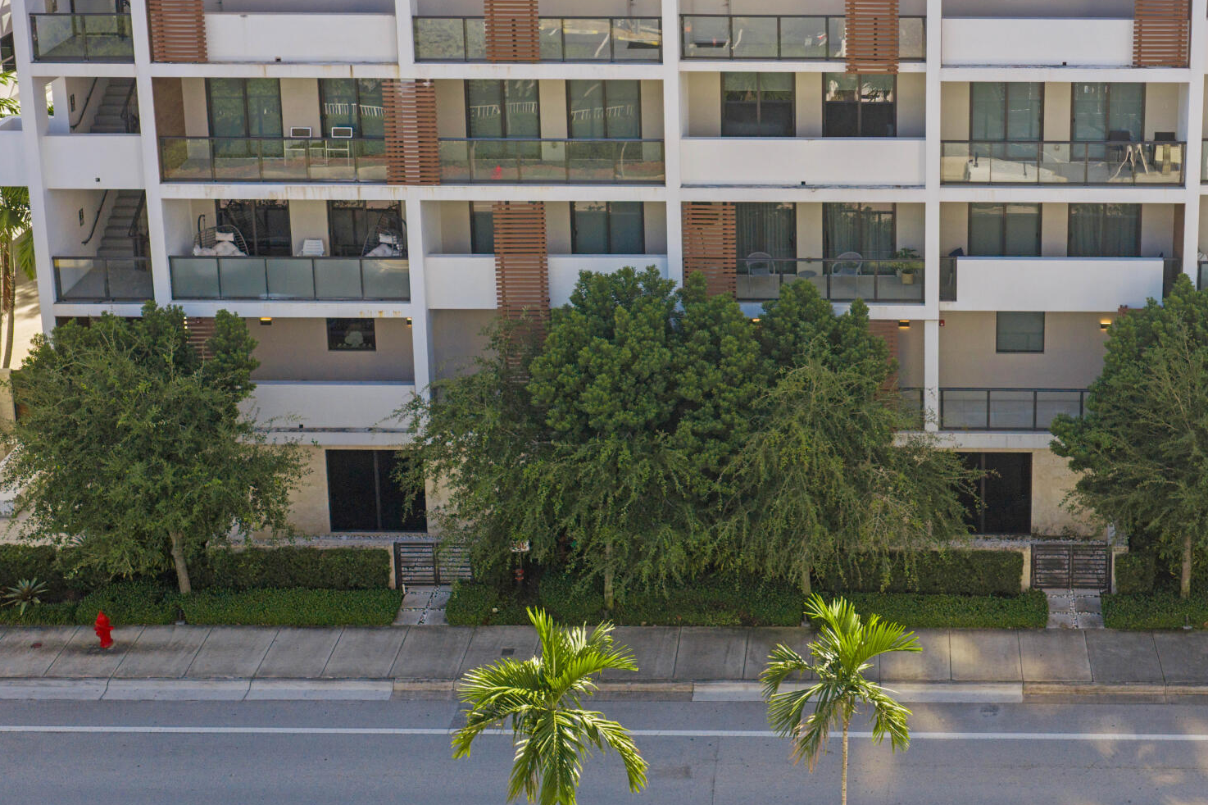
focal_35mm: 57
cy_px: -5
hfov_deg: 34.2
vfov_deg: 22.8
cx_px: 923
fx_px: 1912
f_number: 2.8
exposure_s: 1/800
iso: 100
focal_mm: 14.45
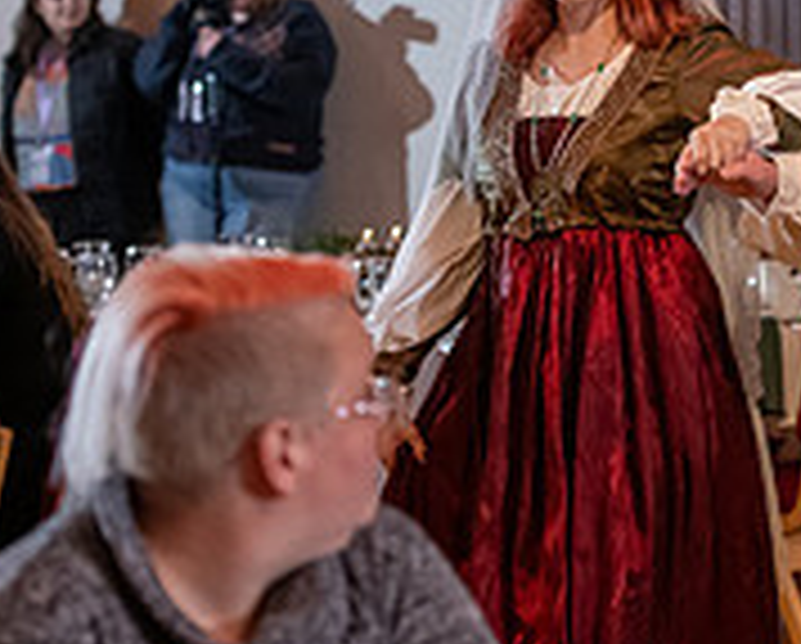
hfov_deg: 8.4
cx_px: 693
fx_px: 5438
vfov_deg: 6.7
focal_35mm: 229
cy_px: -38
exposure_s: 1/250
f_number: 3.5
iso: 2500
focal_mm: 75
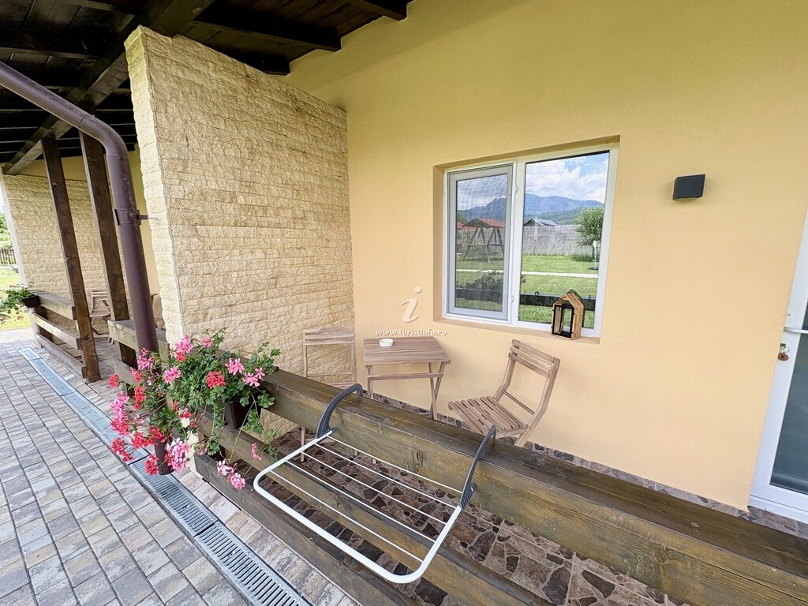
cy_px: 303
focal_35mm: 14
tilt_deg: -10.2
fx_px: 327
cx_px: 404
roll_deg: +1.4
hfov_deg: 102.1
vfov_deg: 85.7
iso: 40
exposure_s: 1/384
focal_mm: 2.22
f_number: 2.2
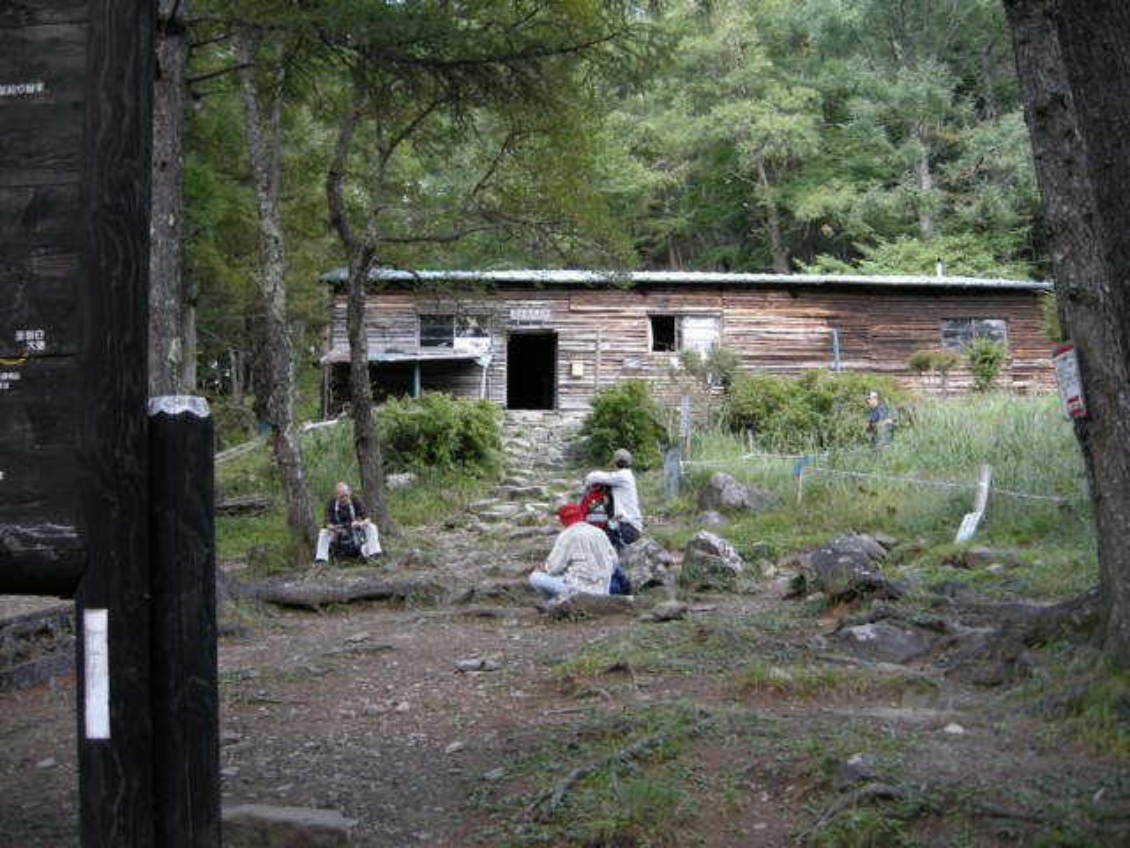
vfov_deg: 40.7
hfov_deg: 52.6
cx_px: 565
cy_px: 424
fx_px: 1143
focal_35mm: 35
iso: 74
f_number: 2.7
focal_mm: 7.5
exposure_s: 1/59.8
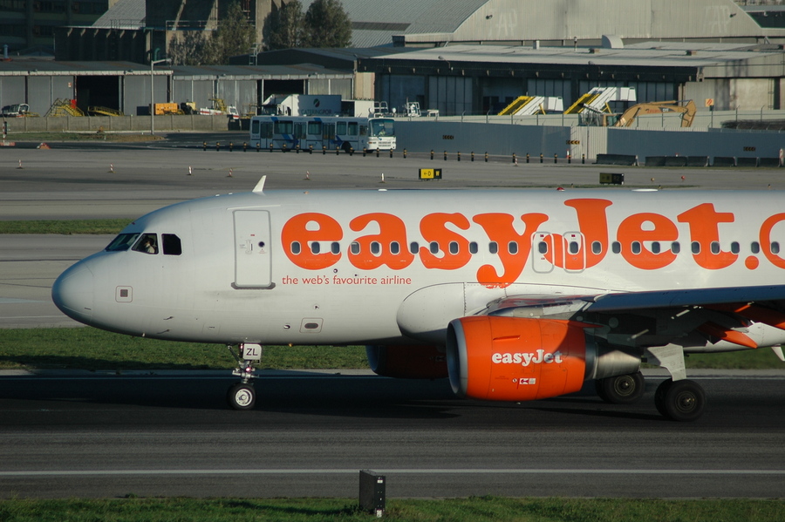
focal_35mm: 450
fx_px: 9807
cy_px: 261
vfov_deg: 3.1
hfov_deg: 4.6
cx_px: 392
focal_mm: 300
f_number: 6
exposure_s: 1/1250
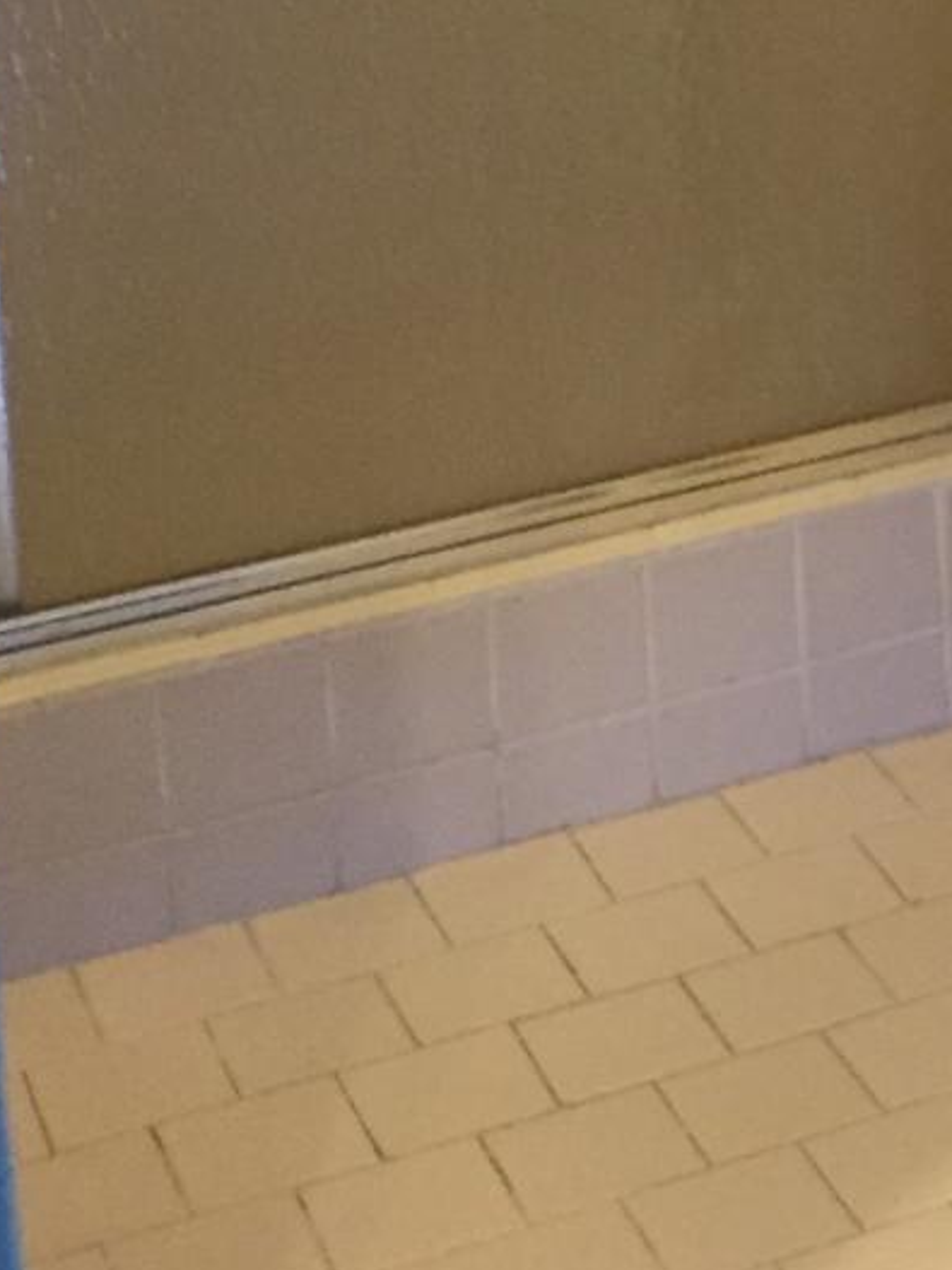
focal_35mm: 110
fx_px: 4035
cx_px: 1506
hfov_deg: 12.6
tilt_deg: -10.5
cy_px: -429
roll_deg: +1.2
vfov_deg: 16.8
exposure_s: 1/30
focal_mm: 4.15
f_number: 2.2
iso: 125
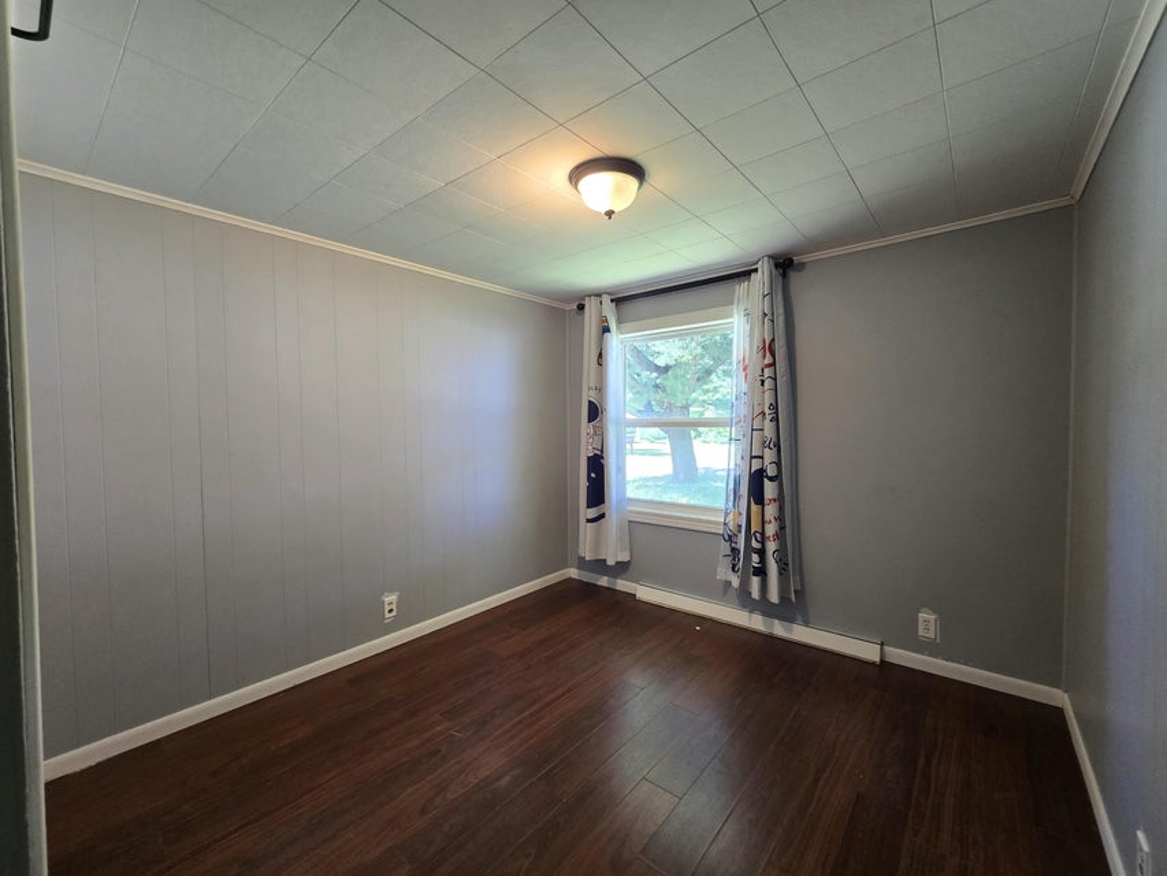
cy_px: 438
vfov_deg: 89.9
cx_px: 584
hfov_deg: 106.2
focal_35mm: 13
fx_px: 438
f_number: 2.2
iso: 160
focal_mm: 2.2
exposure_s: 1/60
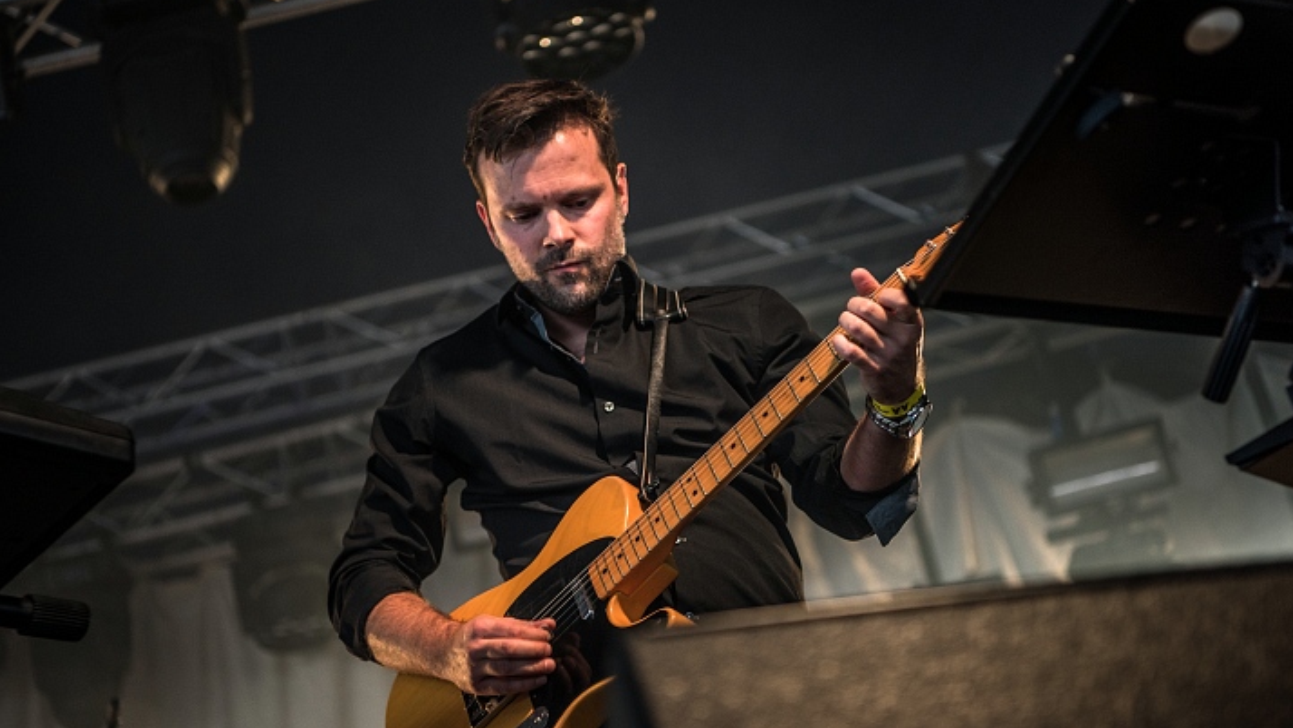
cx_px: 650
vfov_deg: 16.3
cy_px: 352
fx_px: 2538
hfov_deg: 28.6
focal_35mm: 74
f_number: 2.8
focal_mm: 70
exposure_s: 1/125
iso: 400
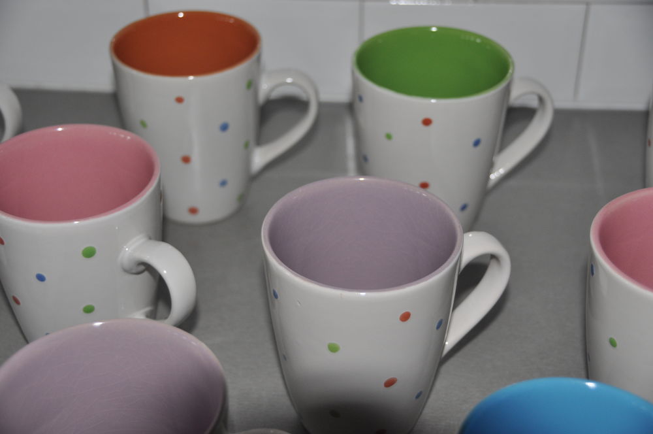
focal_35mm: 69
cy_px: 217
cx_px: 326
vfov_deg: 19.7
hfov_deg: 29.3
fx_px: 1250
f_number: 4.8
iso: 500
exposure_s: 1/60
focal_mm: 46
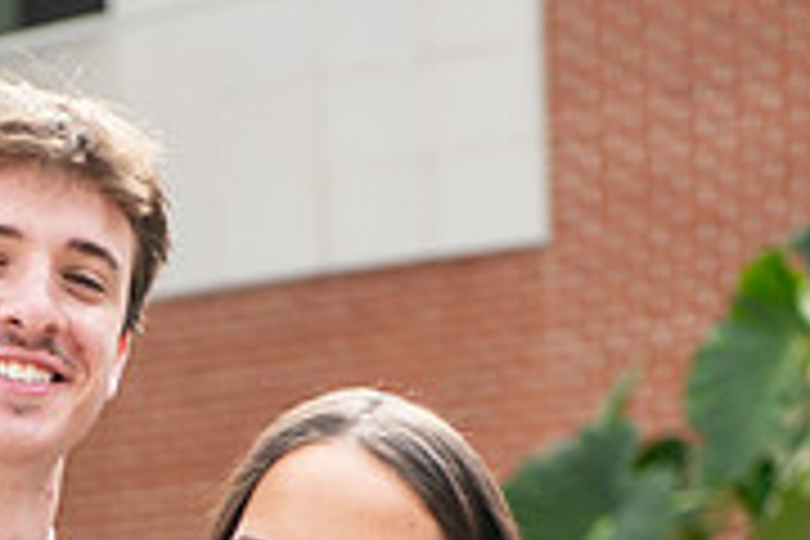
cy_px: 853
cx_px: -58
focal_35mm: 226
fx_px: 5085
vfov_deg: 6.0
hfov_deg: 9.0
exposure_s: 1/320
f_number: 4
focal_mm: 70
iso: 250
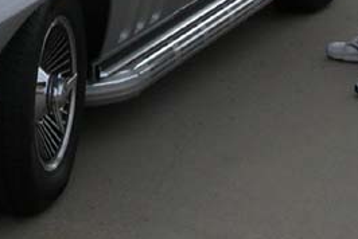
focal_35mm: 152
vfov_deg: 8.9
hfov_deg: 13.3
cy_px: -58
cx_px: 1
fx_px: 1513
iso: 100
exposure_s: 1/261
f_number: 7.5
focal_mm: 7.85
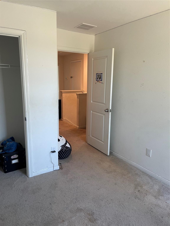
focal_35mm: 25
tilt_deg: -7.9
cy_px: 113
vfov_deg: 69.4
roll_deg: -0.8
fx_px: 164
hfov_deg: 54.9
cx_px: 85
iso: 100
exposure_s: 1/60
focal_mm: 5.1
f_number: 1.6
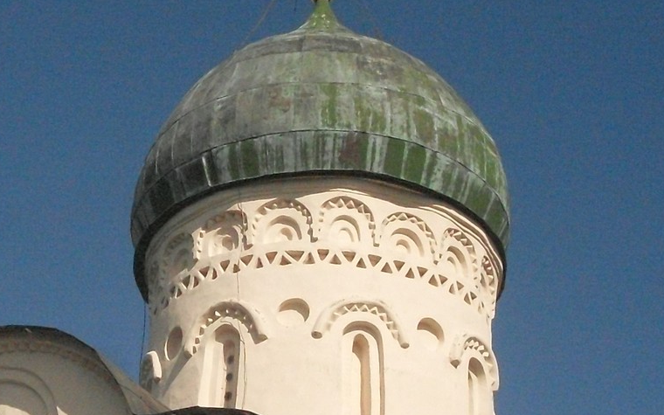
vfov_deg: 9.2
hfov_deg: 14.6
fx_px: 2570
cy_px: 370
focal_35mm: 142
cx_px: 125
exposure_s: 1/1000
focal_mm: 11.7
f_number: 10.8
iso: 400
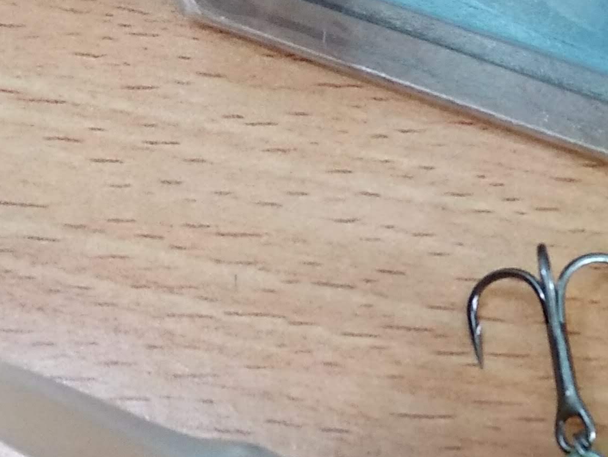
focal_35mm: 92
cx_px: 763
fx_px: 1616
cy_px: 193
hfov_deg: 19.8
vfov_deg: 16.1
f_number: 2.2
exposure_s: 1/25
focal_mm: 3.81
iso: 1600
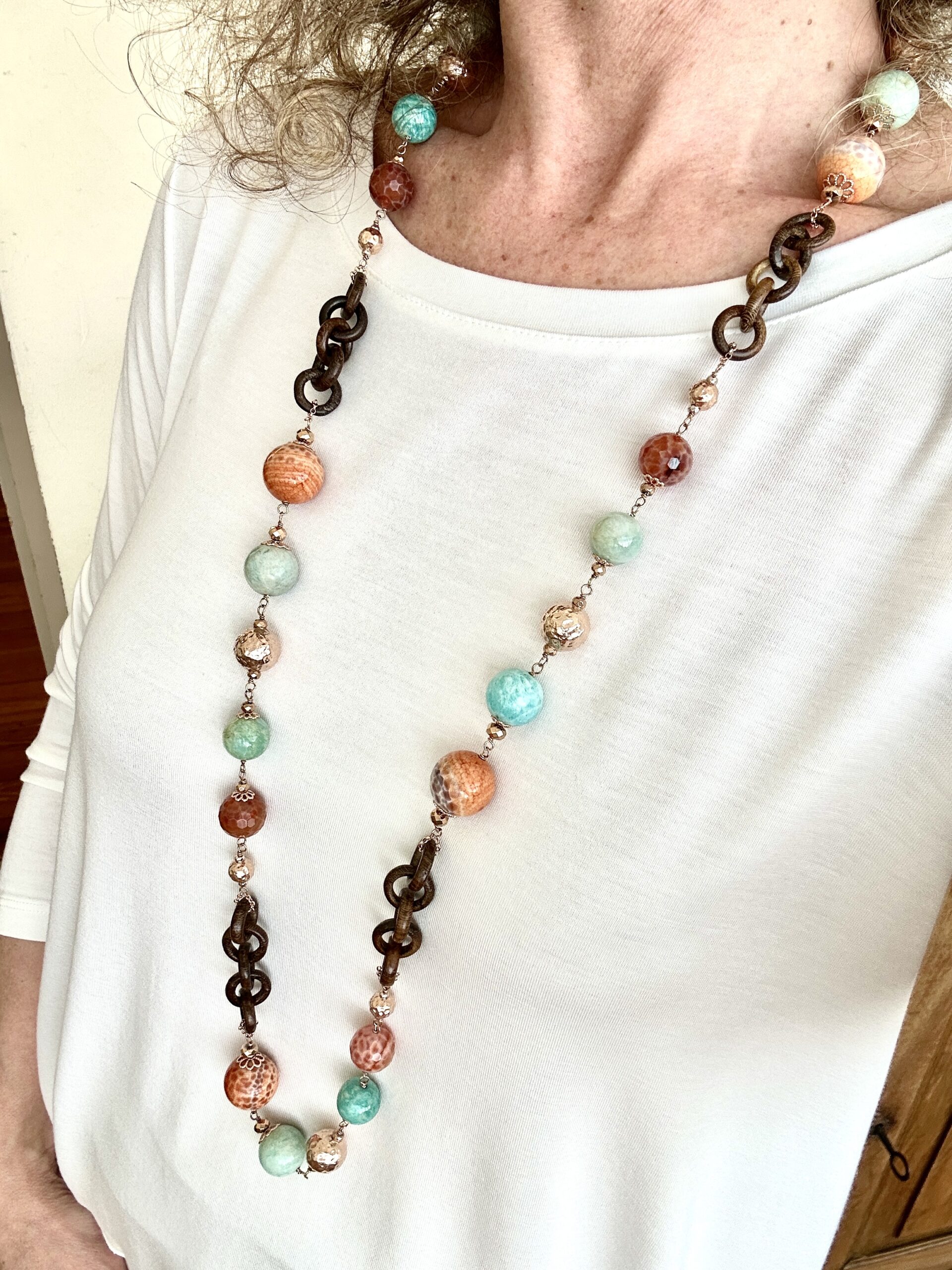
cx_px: 476
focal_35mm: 30
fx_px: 1100
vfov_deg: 60.0
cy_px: 635
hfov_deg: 46.8
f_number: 1.9
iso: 32
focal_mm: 2.69
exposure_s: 1/121
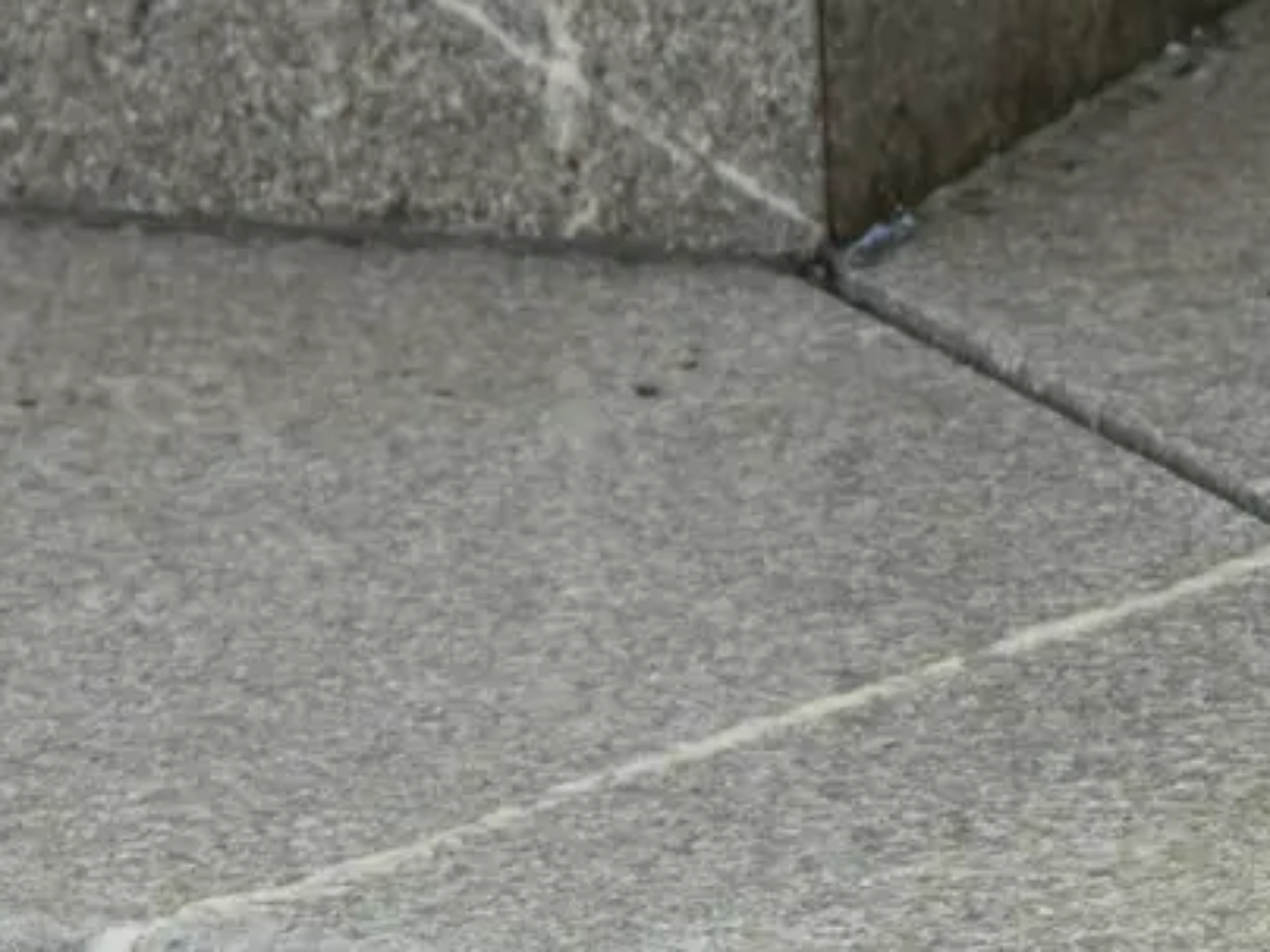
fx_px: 11924
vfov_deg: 4.6
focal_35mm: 325
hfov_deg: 5.9
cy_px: 418
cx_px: 3040
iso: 800
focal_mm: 62
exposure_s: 1/80
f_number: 11
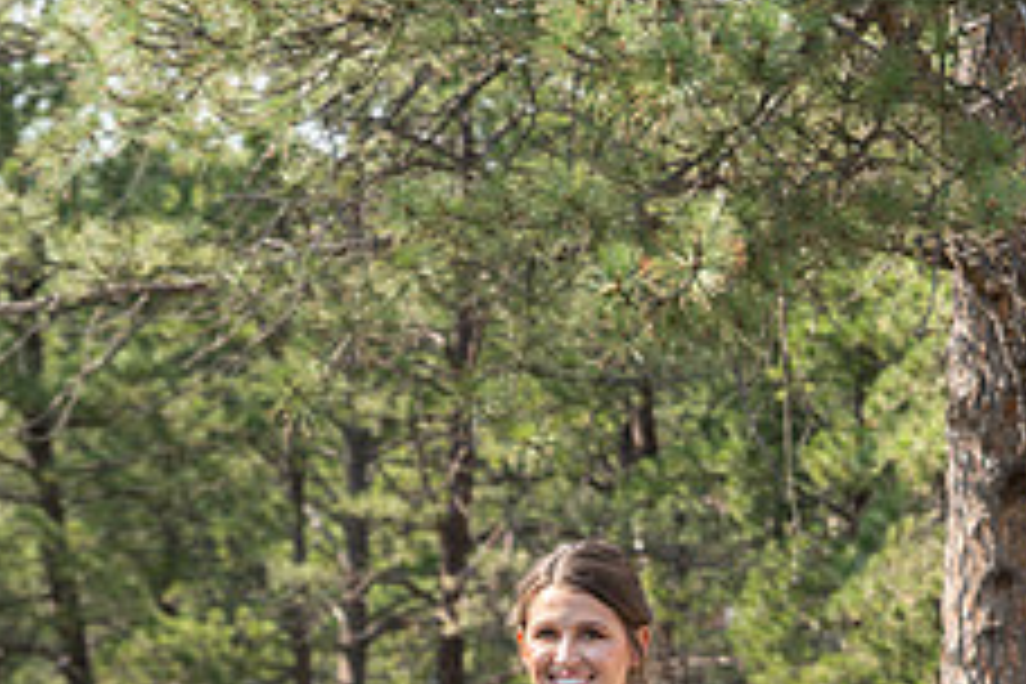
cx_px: 580
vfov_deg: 10.0
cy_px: 882
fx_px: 3819
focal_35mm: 134
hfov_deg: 15.3
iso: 80
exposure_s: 1/160
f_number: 4.5
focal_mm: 68
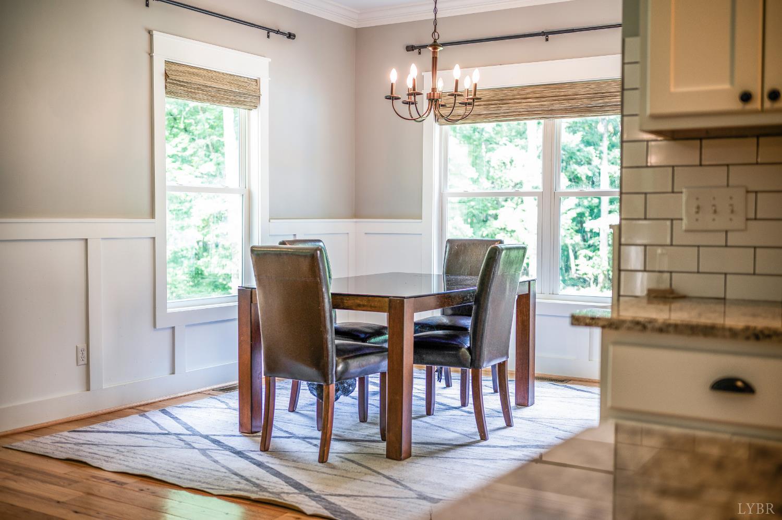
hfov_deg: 48.5
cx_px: 391
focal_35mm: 40
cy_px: 260
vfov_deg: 33.3
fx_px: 868
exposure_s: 1/60
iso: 125
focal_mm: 40
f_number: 2.5
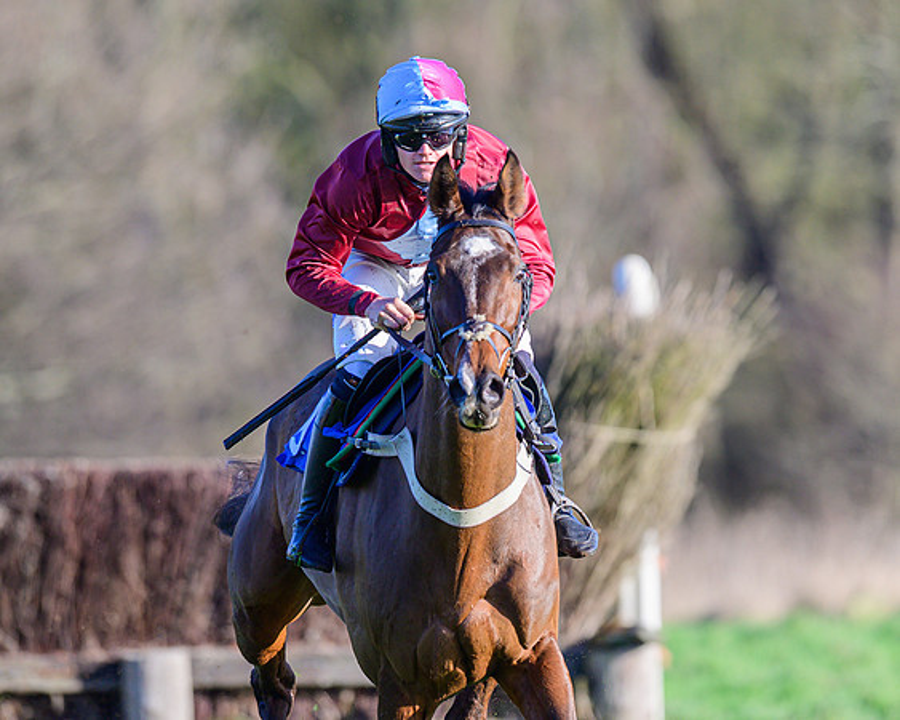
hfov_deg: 3.2
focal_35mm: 608
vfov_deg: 2.5
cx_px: 518
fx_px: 16179
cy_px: 308
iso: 400
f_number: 5
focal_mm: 400
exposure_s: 1/2000
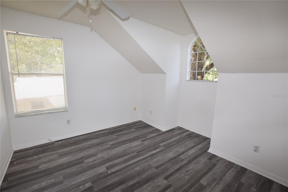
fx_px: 120
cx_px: 144
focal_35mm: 15
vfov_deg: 77.3
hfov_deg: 100.4
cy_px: 96
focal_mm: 10
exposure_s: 1/125
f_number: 5.6
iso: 360
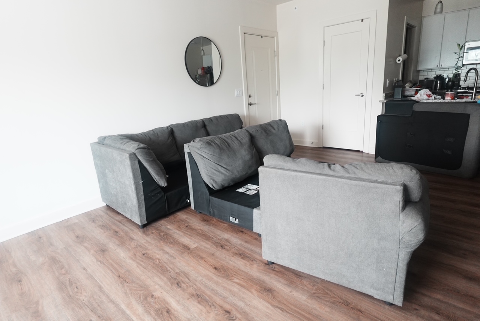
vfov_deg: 62.0
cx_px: 240
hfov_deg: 83.9
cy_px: 160
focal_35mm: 20
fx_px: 267
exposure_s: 1/80
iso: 320
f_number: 2
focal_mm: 7.6
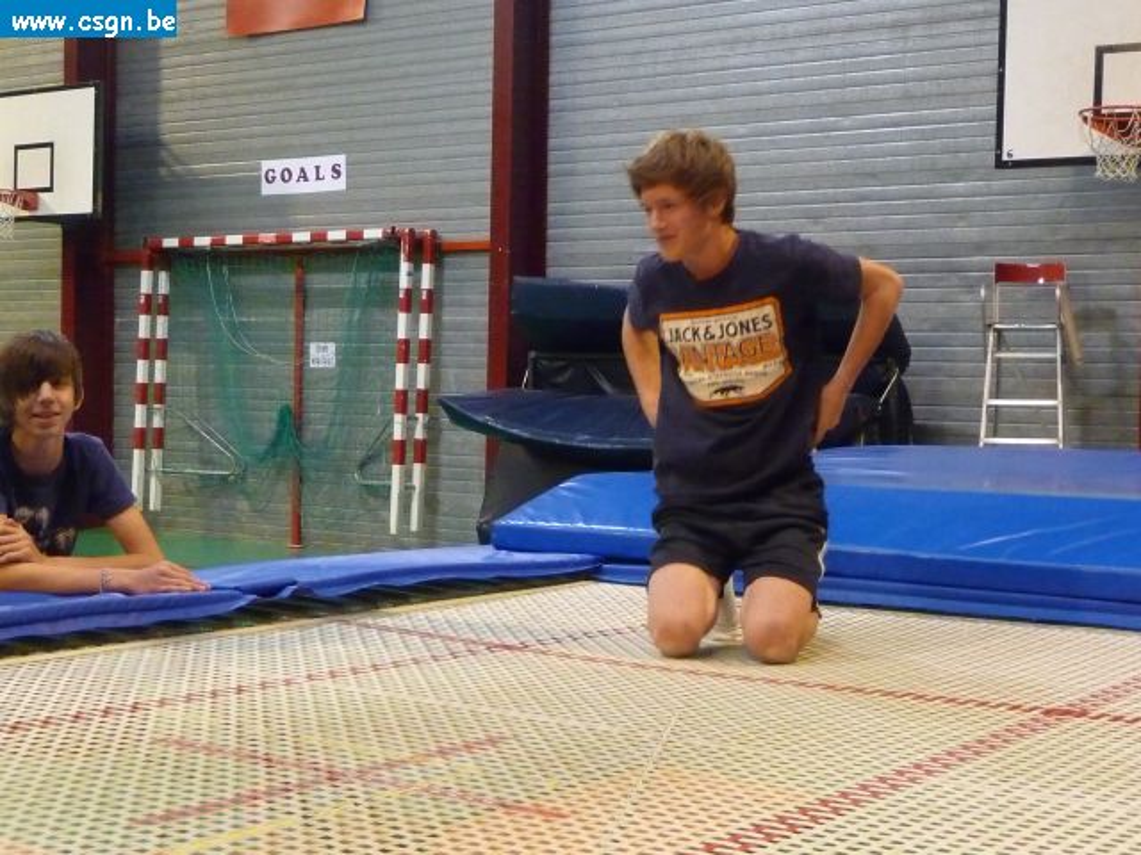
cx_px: 570
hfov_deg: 35.5
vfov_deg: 27.0
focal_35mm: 54
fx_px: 1780
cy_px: 428
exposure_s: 1/40
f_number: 3.9
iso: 800
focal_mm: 6.7
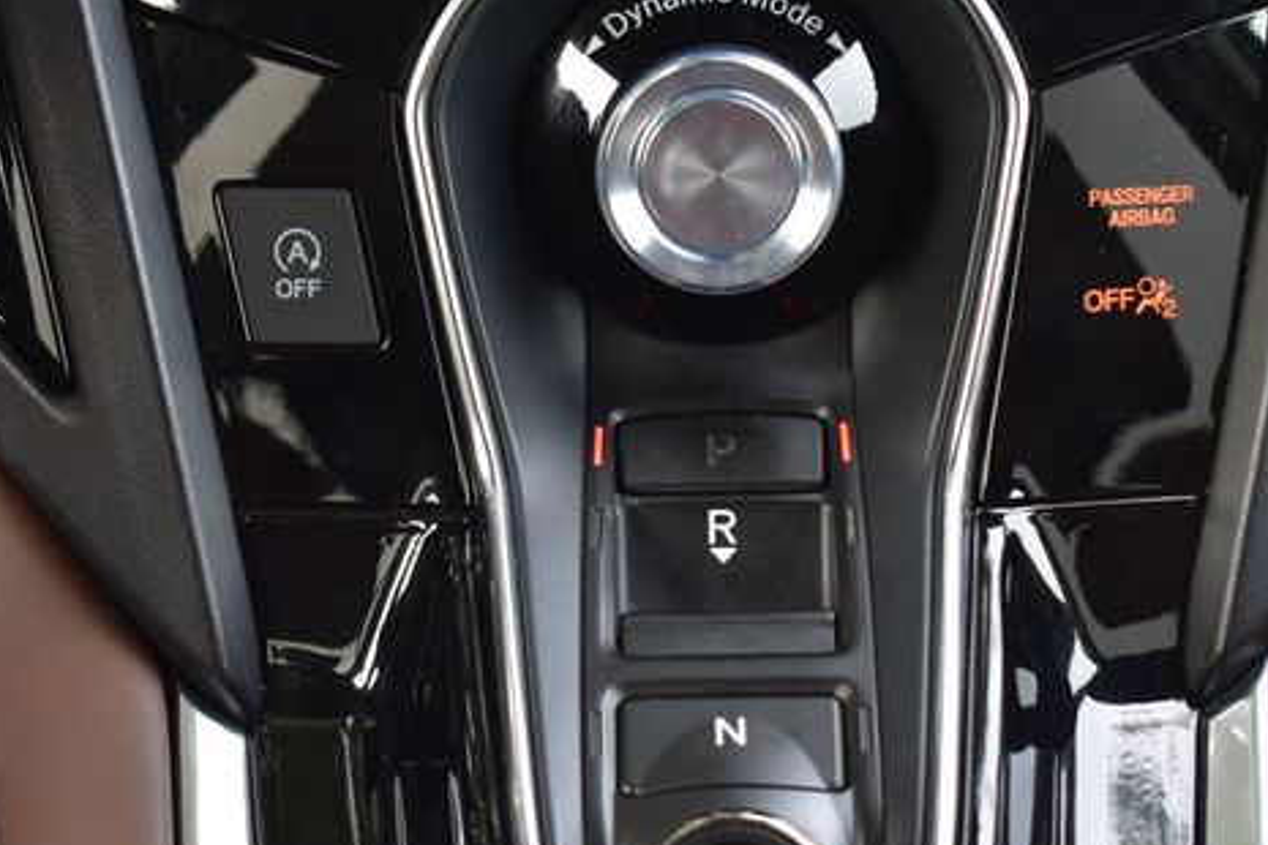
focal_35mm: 99
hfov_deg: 20.6
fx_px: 3487
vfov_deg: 13.8
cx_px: 813
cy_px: 463
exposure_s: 1/40
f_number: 7.1
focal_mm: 48
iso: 400
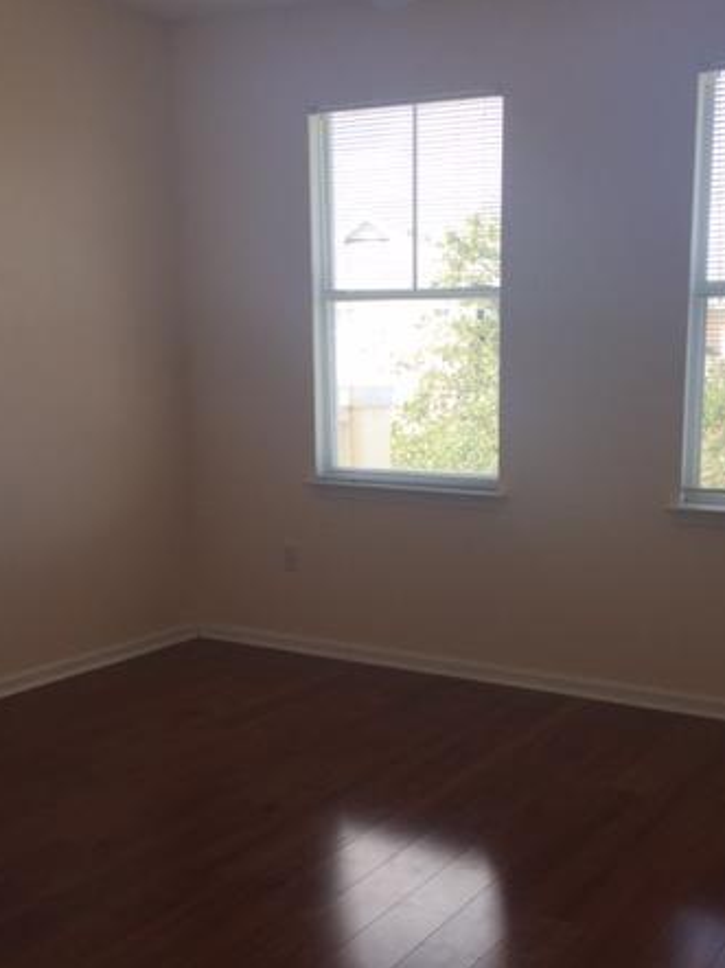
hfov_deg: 34.2
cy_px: 589
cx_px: 442
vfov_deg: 44.5
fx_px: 1174
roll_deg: +0.4
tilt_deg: -12.9
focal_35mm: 42
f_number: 2.2
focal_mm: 4.15
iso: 32
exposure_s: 1/253
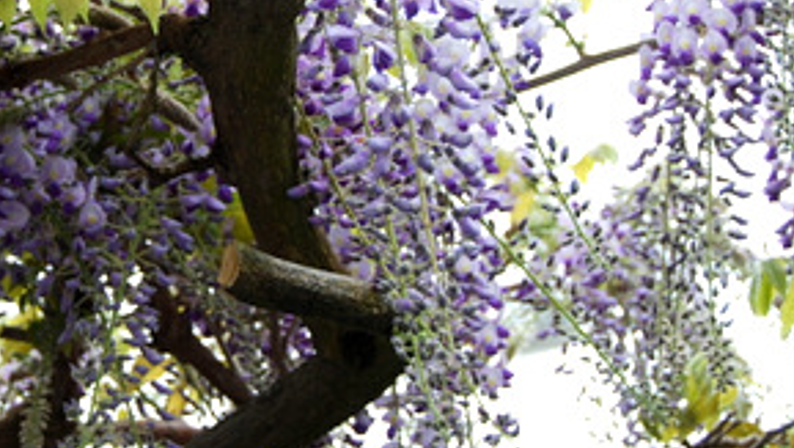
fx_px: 2886
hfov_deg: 15.5
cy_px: 115
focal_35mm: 137
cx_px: 137
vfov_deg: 8.9
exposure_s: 1/125
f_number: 5.6
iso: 200
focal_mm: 42
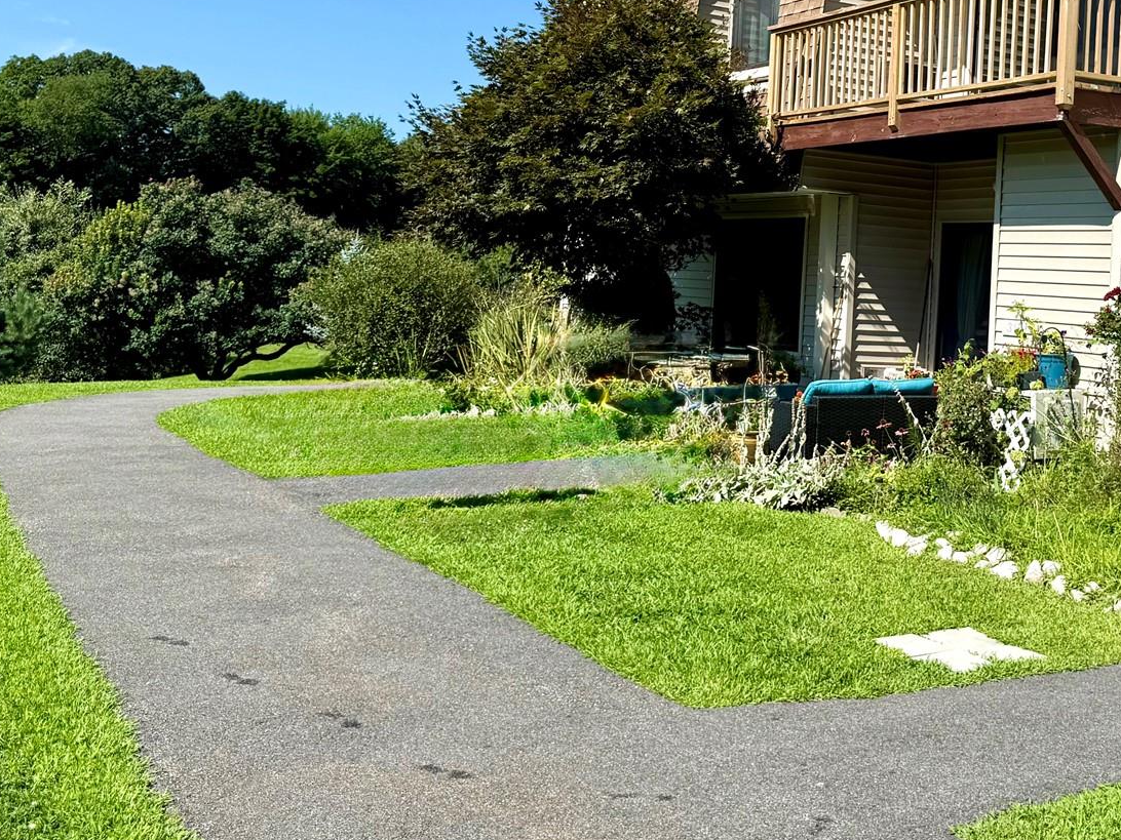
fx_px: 1457
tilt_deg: +3.1
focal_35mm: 45
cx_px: 789
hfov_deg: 41.3
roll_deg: -3.0
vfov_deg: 31.6
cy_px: 214
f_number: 1.78
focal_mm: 6.76
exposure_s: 1/6711
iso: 80
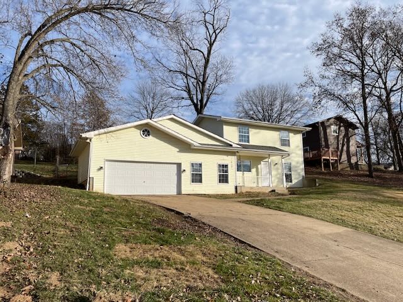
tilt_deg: +10.4
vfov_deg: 53.1
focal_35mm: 26
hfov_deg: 67.3
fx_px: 303
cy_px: 151
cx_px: 202
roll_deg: +1.0
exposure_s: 1/4651
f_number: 1.6
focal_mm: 4.2
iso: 32
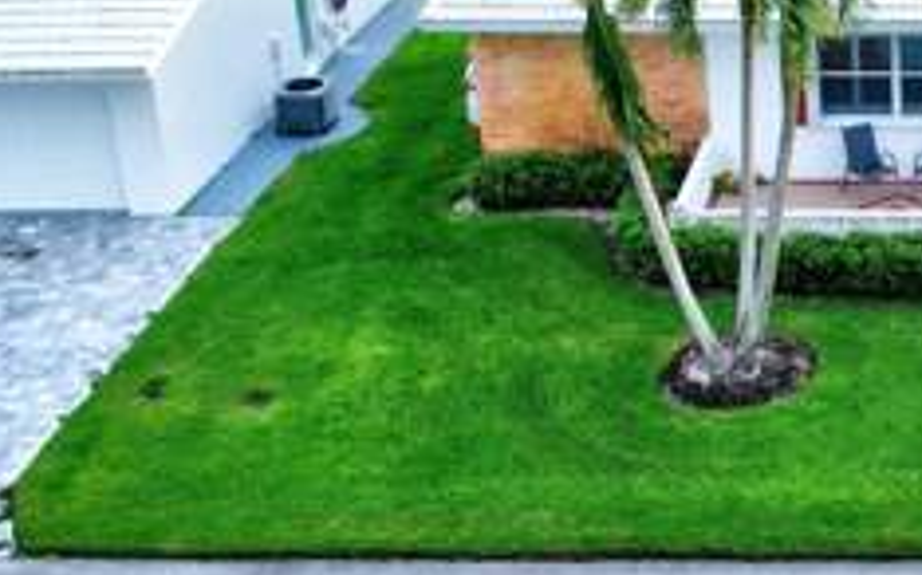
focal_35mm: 46
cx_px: 922
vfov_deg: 27.0
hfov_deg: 38.6
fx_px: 1155
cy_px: 59
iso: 100
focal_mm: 8.4
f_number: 2.8
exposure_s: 1/250
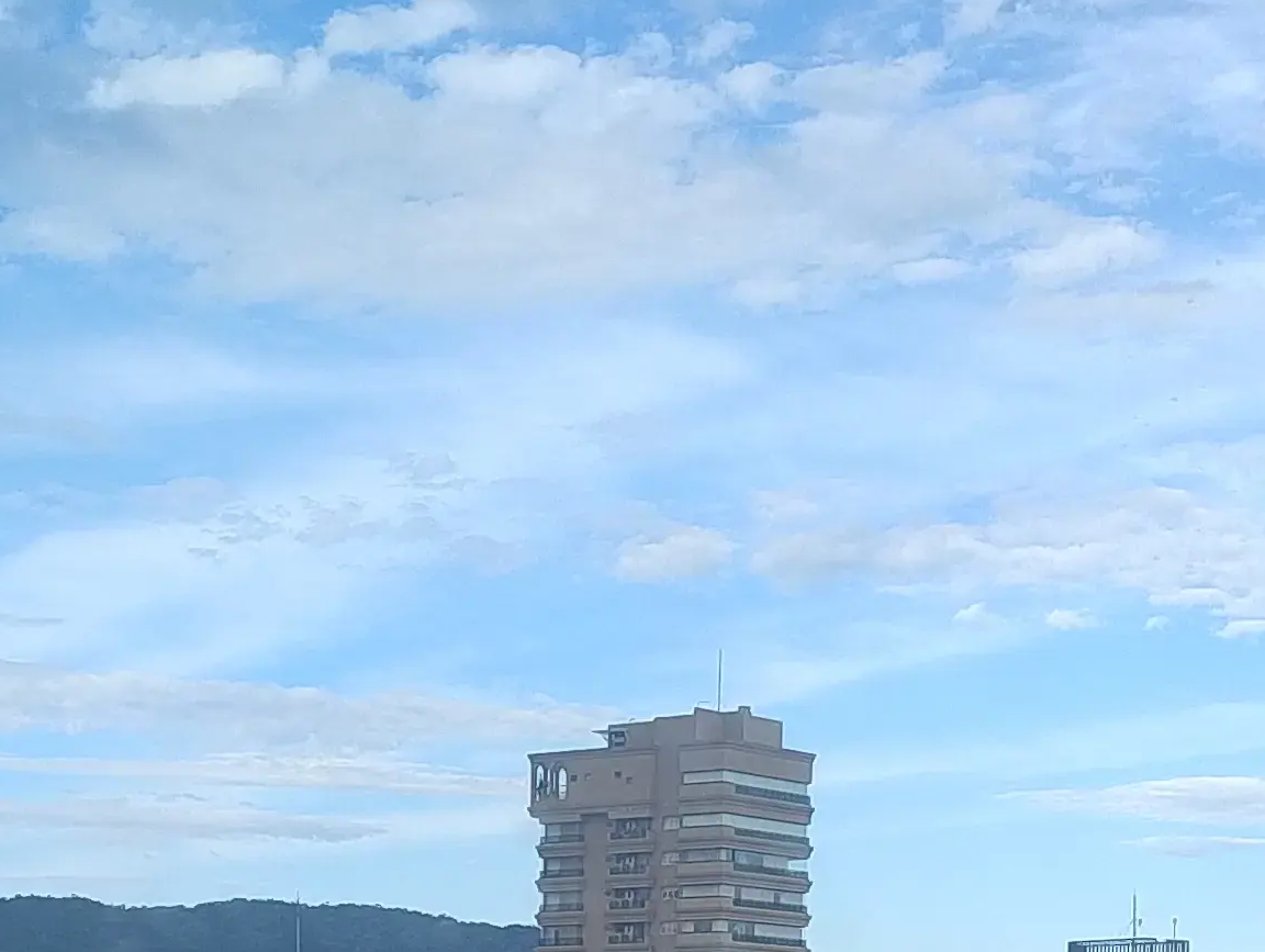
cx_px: 224
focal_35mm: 85
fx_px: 3110
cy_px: 1503
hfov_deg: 22.6
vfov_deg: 15.7
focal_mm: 5.56
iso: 100
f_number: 1.8
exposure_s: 1/630
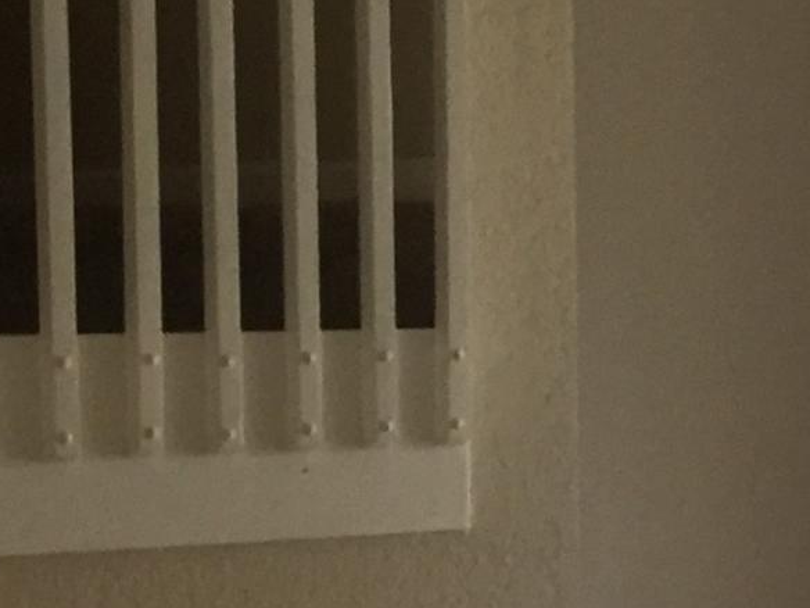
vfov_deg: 9.9
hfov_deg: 12.8
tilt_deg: -5.3
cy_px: 539
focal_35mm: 149
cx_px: 1082
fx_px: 3487
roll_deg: -1.0
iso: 100
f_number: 2.2
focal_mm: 4.15
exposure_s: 1/8
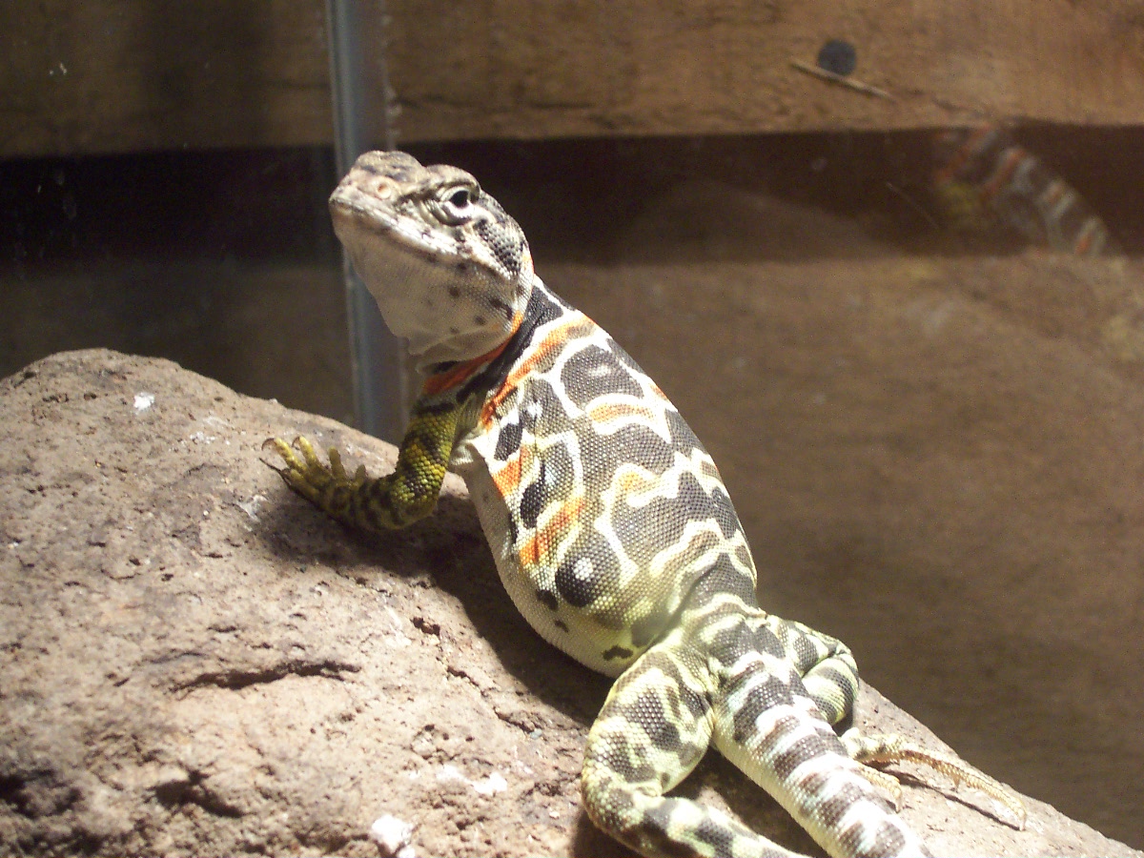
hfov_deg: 27.4
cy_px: 429
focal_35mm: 71
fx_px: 2346
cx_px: 572
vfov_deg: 20.7
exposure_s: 1/60
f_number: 4
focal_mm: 10.8
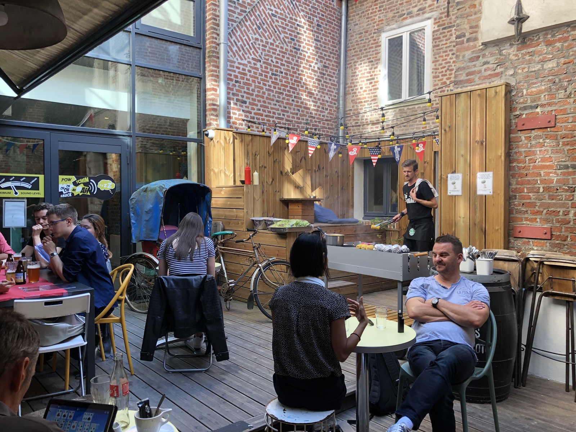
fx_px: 466
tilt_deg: -1.6
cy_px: 216
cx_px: 288
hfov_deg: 63.4
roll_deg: -0.1
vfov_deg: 49.7
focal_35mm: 28
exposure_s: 1/120
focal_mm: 4
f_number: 1.8
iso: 64
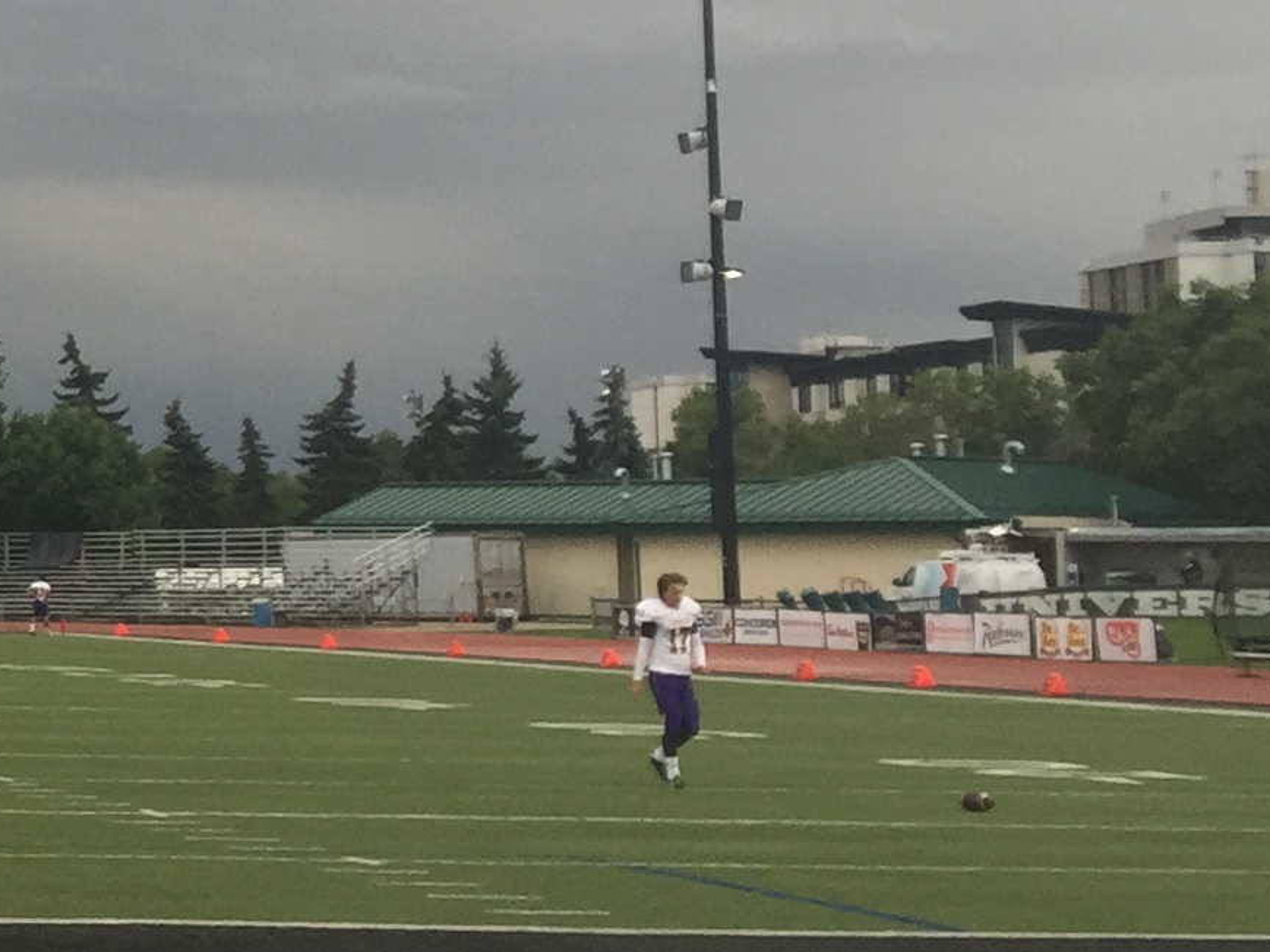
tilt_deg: +6.1
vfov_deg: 13.5
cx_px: -1052
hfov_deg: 15.4
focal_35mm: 109
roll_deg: -0.8
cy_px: 269
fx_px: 3999
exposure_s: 1/120
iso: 32
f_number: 2.2
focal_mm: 4.15
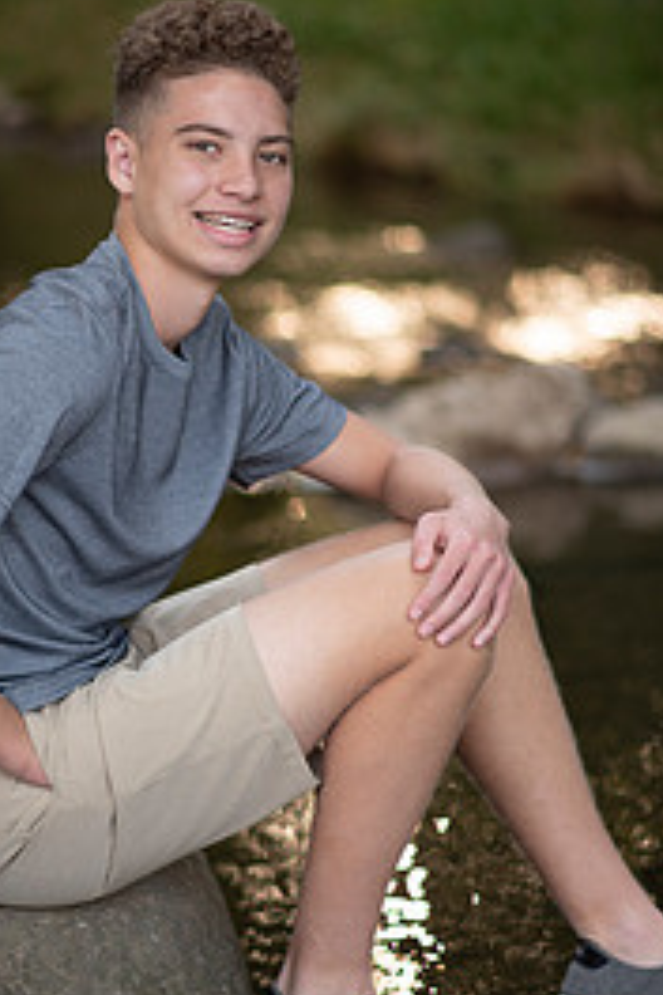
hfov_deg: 9.4
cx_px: 158
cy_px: 592
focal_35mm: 145
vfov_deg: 14.1
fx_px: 4005
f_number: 1.8
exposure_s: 1/320
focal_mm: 85
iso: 125
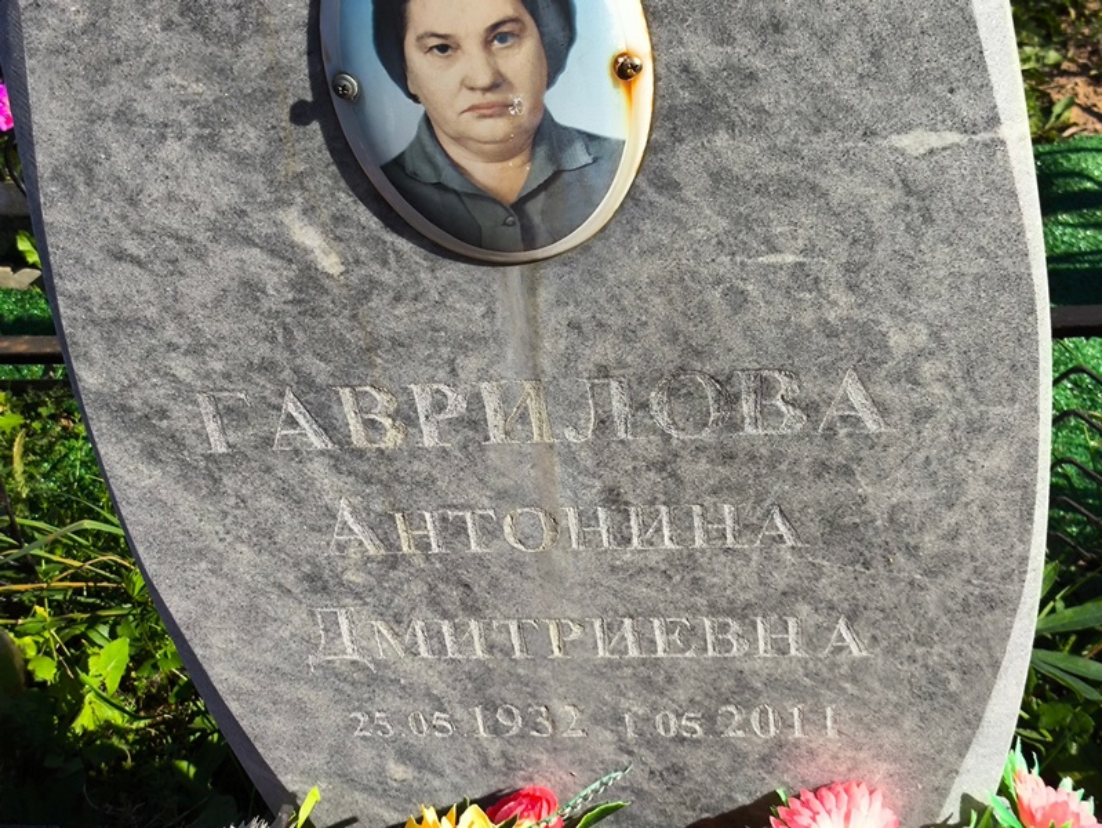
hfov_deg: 38.2
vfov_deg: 29.1
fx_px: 1592
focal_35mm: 50
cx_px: 551
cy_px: 414
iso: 50
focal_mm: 4.71
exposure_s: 1/1297
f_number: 1.7
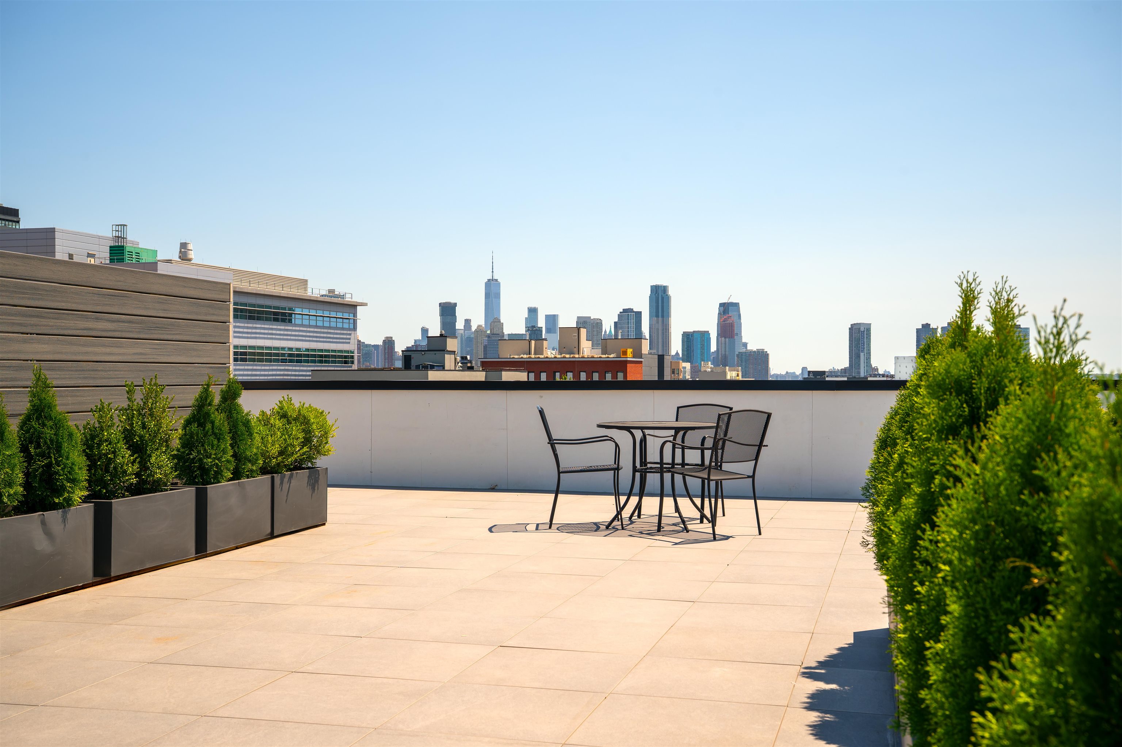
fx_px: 1214
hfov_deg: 49.6
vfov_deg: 34.2
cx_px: 561
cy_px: 374
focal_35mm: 39
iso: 100
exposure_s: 1/400
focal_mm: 39
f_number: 8
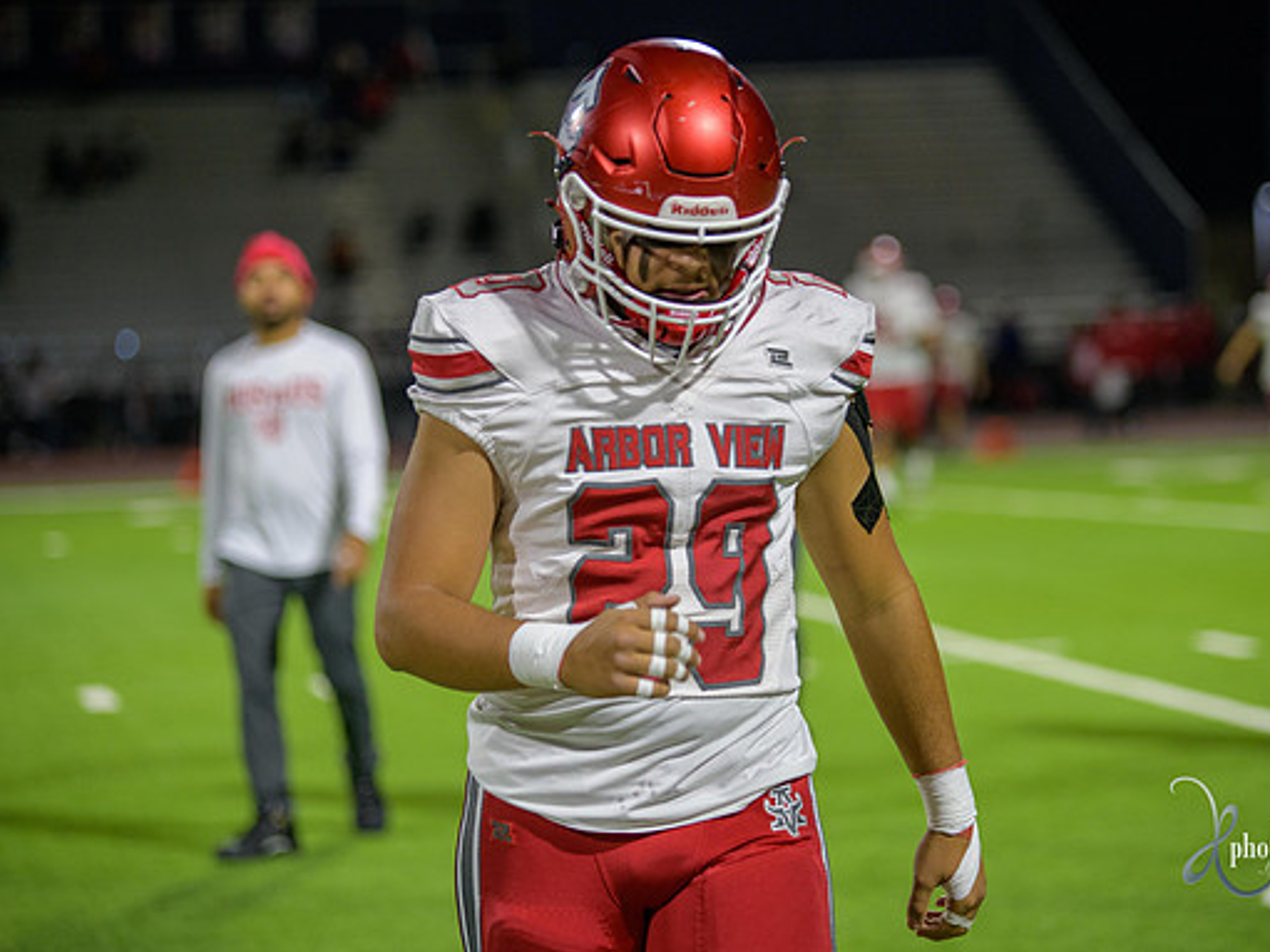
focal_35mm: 131
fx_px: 4805
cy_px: 478
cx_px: 716
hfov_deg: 15.1
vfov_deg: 11.3
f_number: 2.8
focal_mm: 120
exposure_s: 1/250
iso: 1250
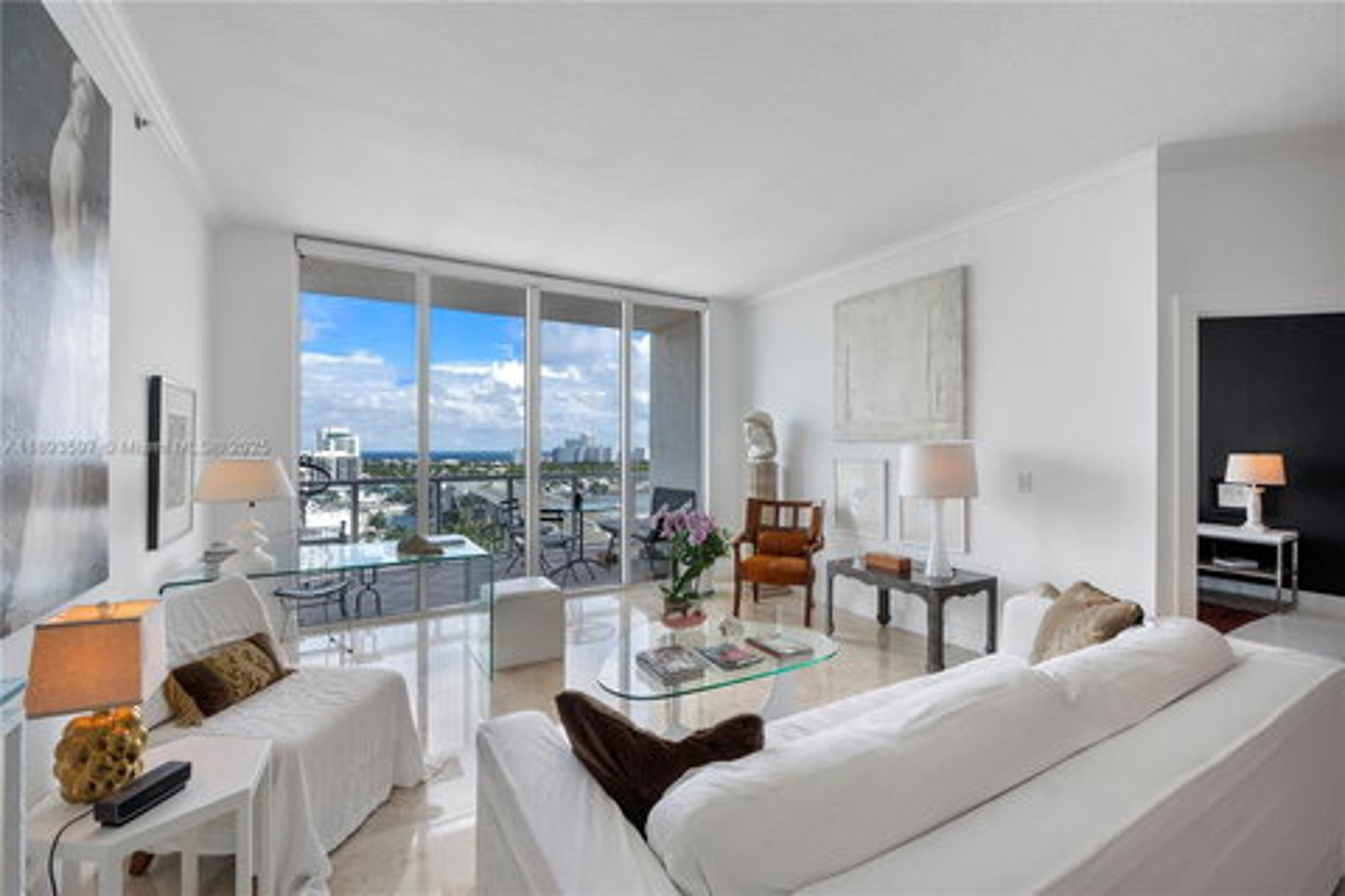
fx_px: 560
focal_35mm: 15
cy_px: 448
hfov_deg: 100.4
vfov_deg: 77.3
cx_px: 672
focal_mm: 10
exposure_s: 1/200
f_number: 9
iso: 800
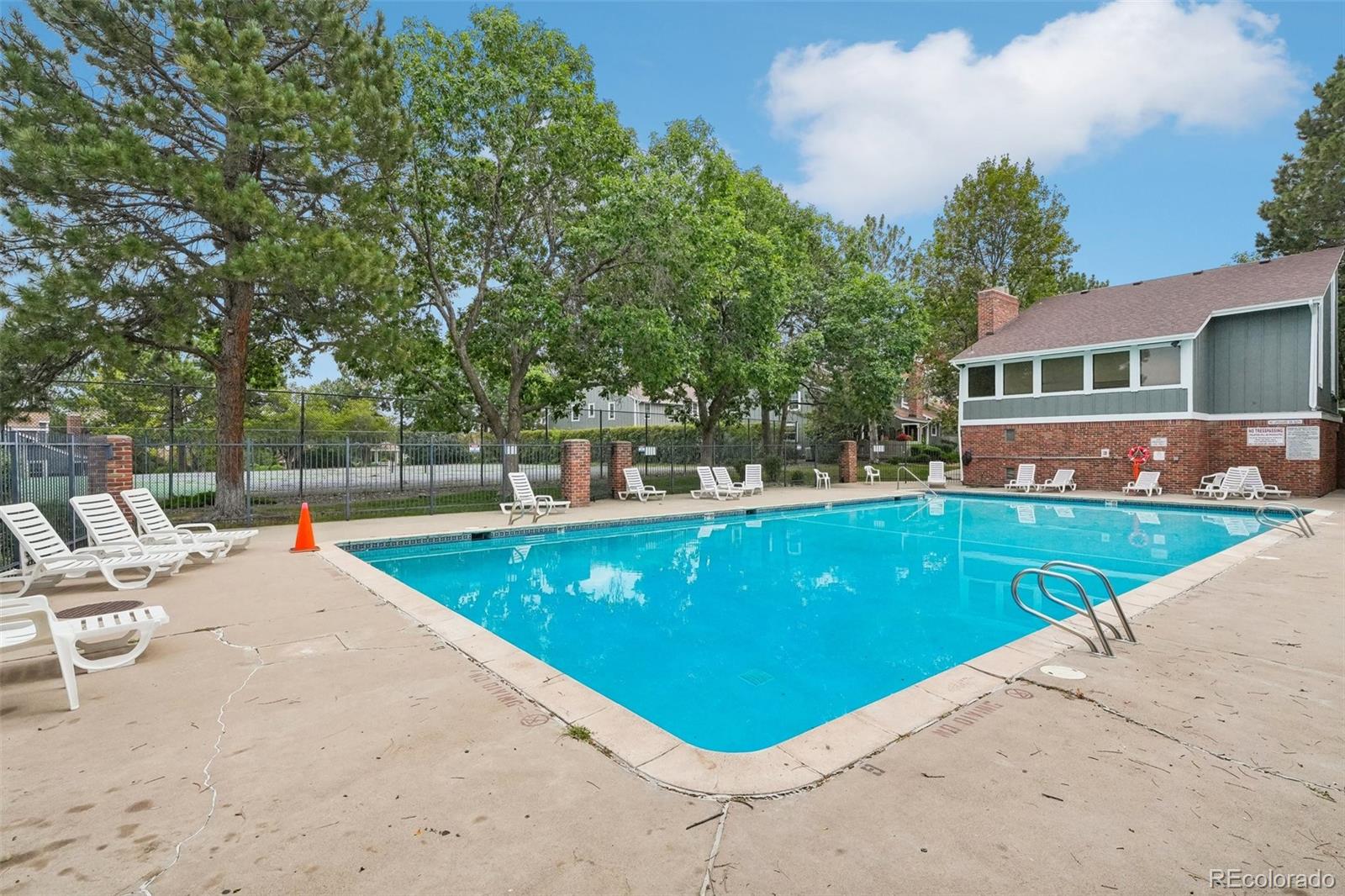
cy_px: 448
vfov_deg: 71.5
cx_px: 672
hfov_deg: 94.5
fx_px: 622
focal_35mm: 17
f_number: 8
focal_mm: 11.1
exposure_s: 1/3200
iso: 800
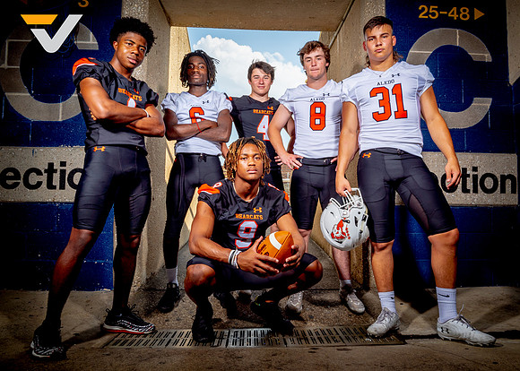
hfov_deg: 68.8
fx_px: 380
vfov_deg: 52.1
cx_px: 272
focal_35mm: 26
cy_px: 190
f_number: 11
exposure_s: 1/125
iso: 100
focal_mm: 24
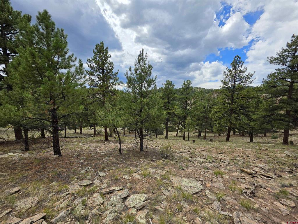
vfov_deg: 89.9
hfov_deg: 106.2
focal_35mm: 13
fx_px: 112
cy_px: 112
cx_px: 149
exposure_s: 1/2657
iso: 32
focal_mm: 2.2
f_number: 1.9
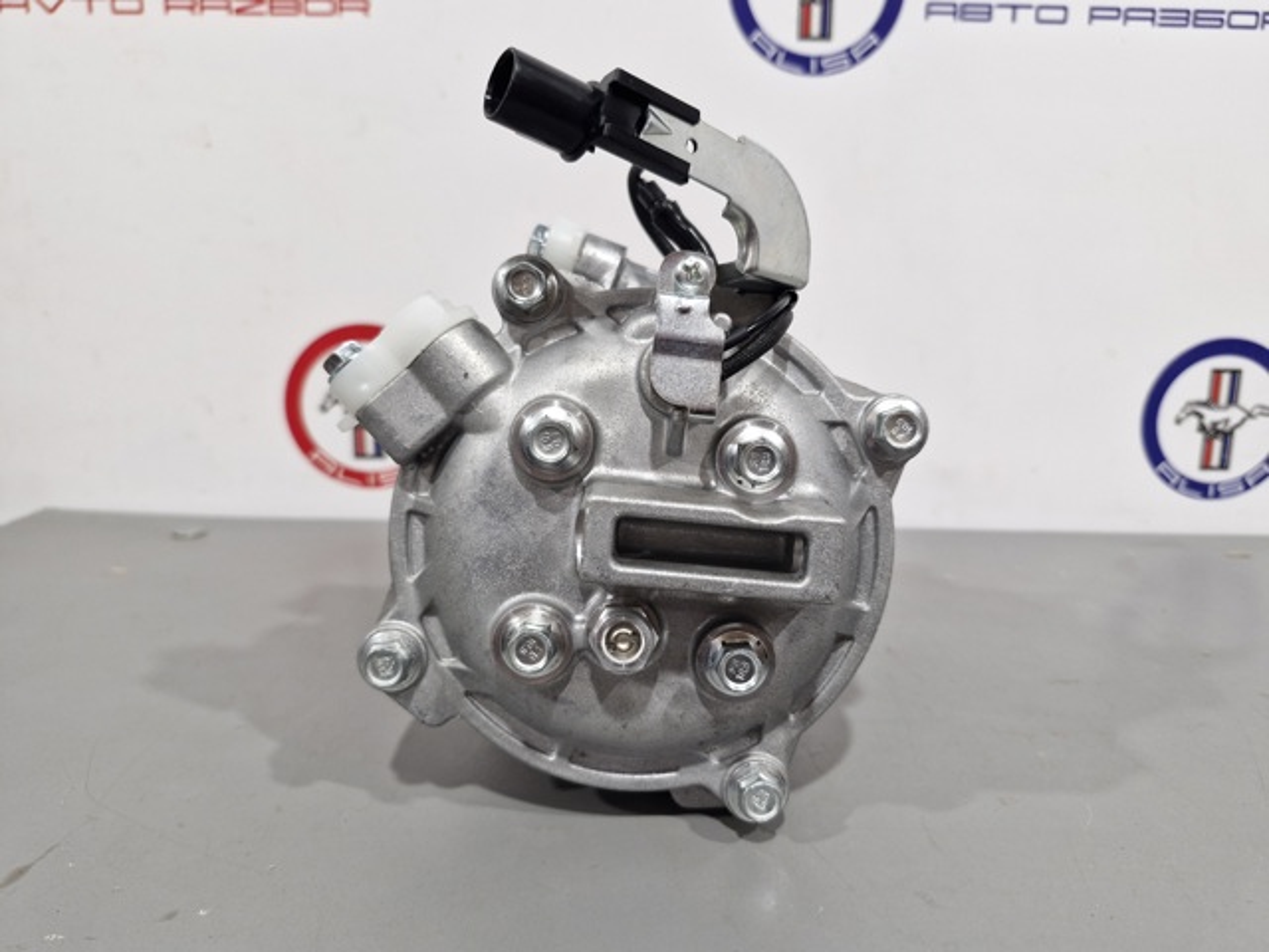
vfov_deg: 58.9
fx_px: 843
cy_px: 476
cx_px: 634
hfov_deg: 73.9
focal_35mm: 23
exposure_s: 1/100
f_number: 1.8
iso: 50
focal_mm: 5.54
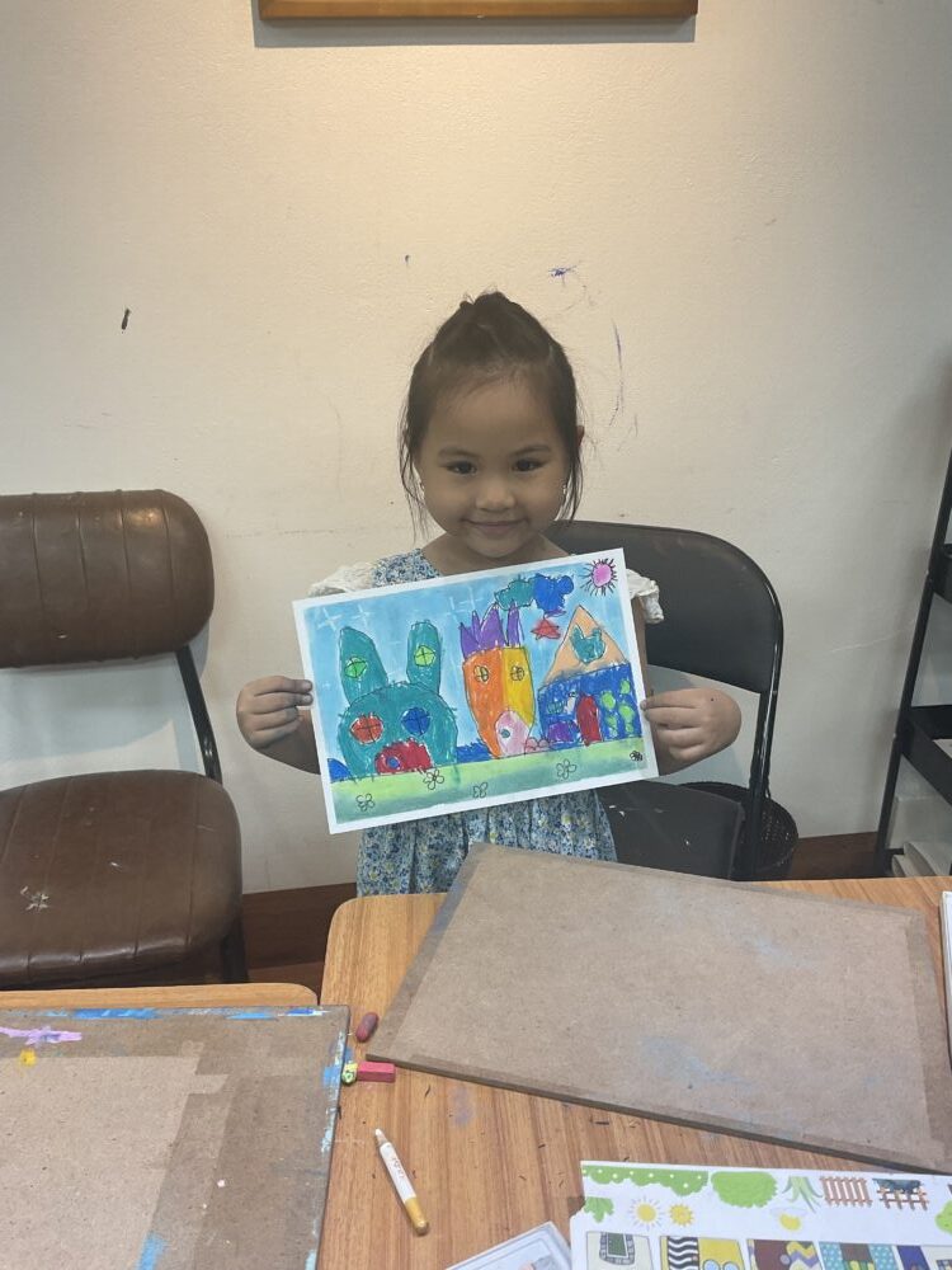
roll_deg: -0.4
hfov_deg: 48.2
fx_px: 1063
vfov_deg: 61.7
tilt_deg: -22.4
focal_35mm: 29
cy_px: 635
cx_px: 476
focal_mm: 3
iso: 40
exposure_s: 1/100
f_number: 1.8
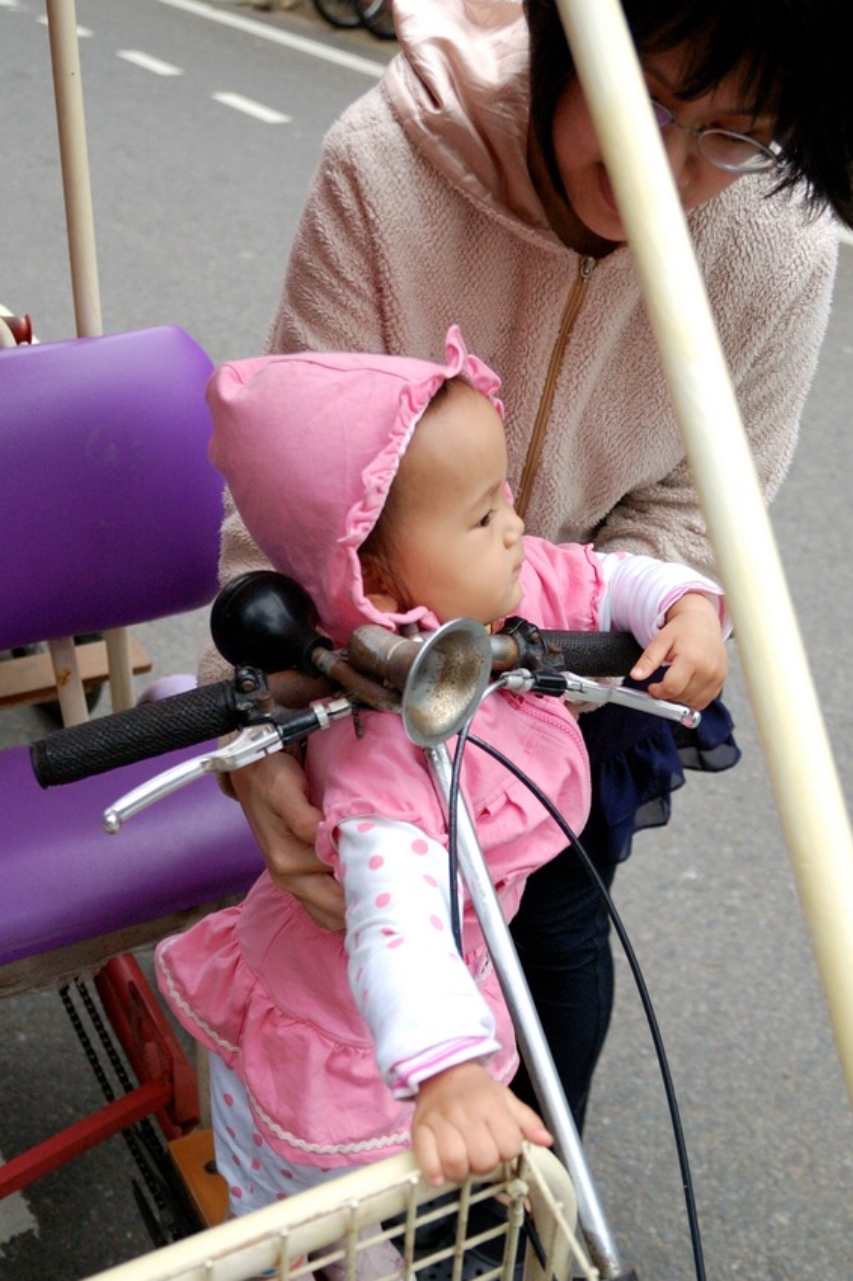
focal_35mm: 42
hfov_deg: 32.1
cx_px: 434
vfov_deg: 46.8
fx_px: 1480
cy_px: 611
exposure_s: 1/1600
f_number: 2.8
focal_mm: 23
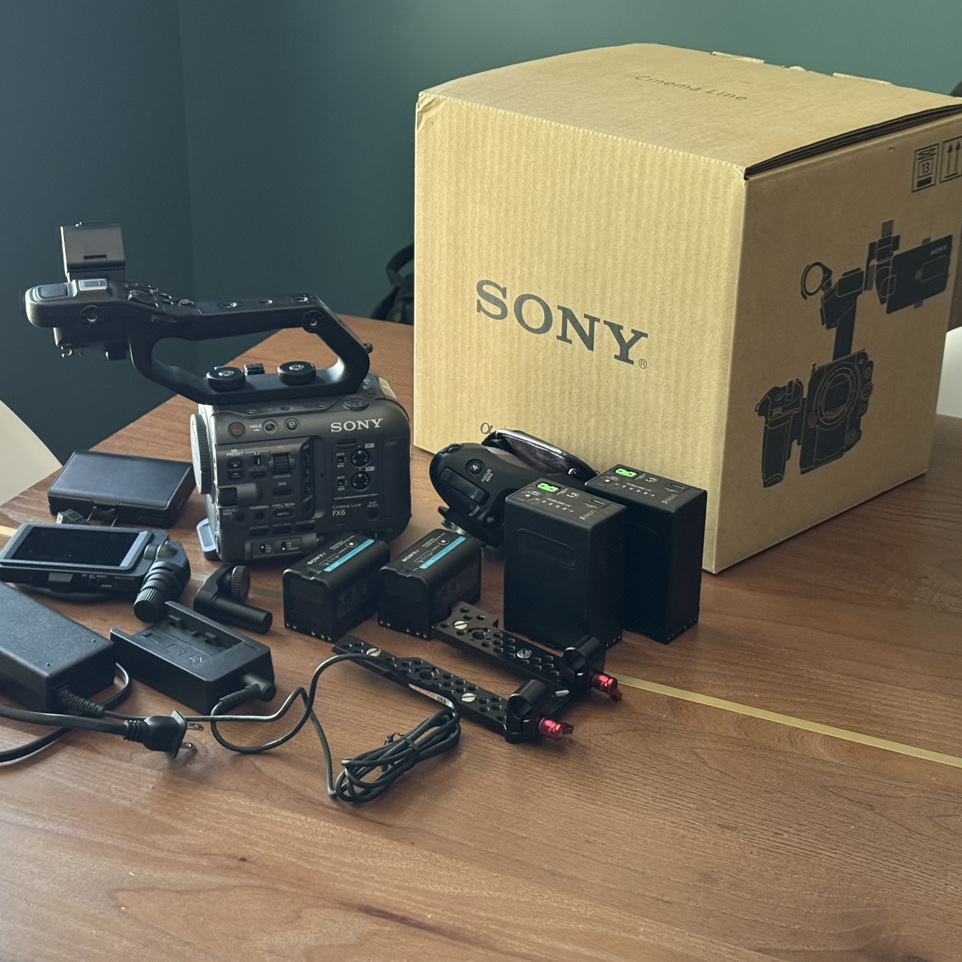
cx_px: 391
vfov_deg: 30.0
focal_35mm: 57
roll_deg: +0.2
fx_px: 1792
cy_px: 480
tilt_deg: -26.0
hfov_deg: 30.0
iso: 500
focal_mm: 6.76
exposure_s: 1/32
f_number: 1.78
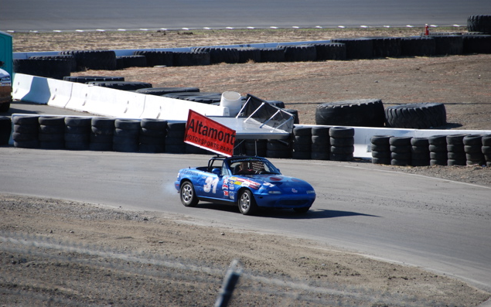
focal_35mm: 308
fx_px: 4122
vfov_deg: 4.3
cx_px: 245
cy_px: 144
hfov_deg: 6.8
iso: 200
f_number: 5.6
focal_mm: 200
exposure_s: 1/800
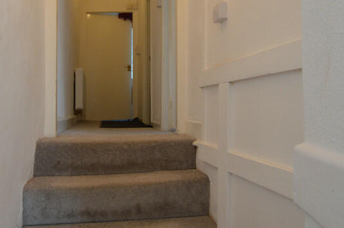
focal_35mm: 29
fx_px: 277
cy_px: 86
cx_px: 123
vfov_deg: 44.5
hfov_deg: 62.6
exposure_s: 1/60
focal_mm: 10
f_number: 3.5
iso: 450
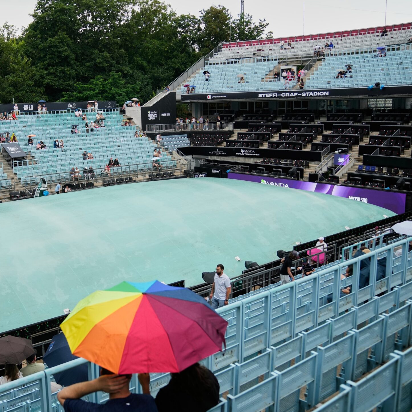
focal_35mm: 36
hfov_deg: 44.6
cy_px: 190
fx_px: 485
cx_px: 105
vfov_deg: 46.0
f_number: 2.8
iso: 500
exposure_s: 1/800
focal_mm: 24
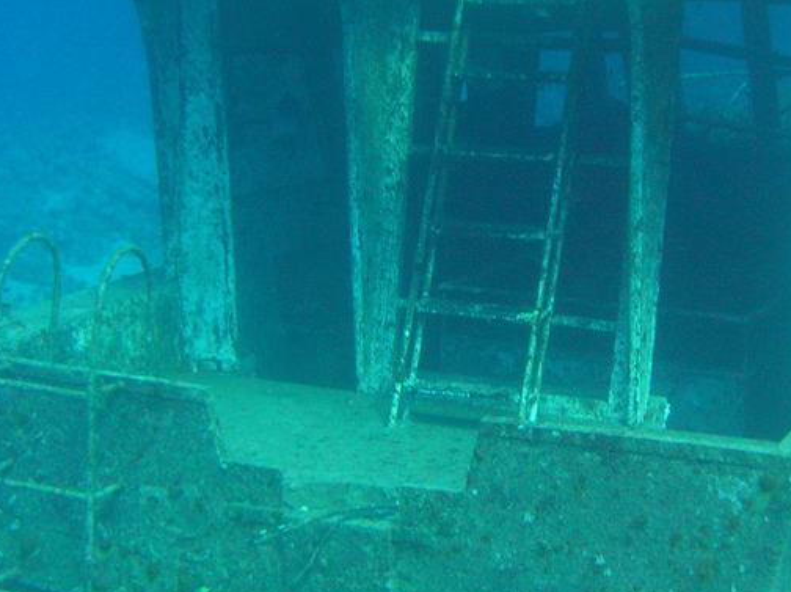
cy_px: 217
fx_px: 1233
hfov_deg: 35.3
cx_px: 518
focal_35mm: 54
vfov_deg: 26.9
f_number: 4.9
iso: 50
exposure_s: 1/40.2
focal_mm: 5.7
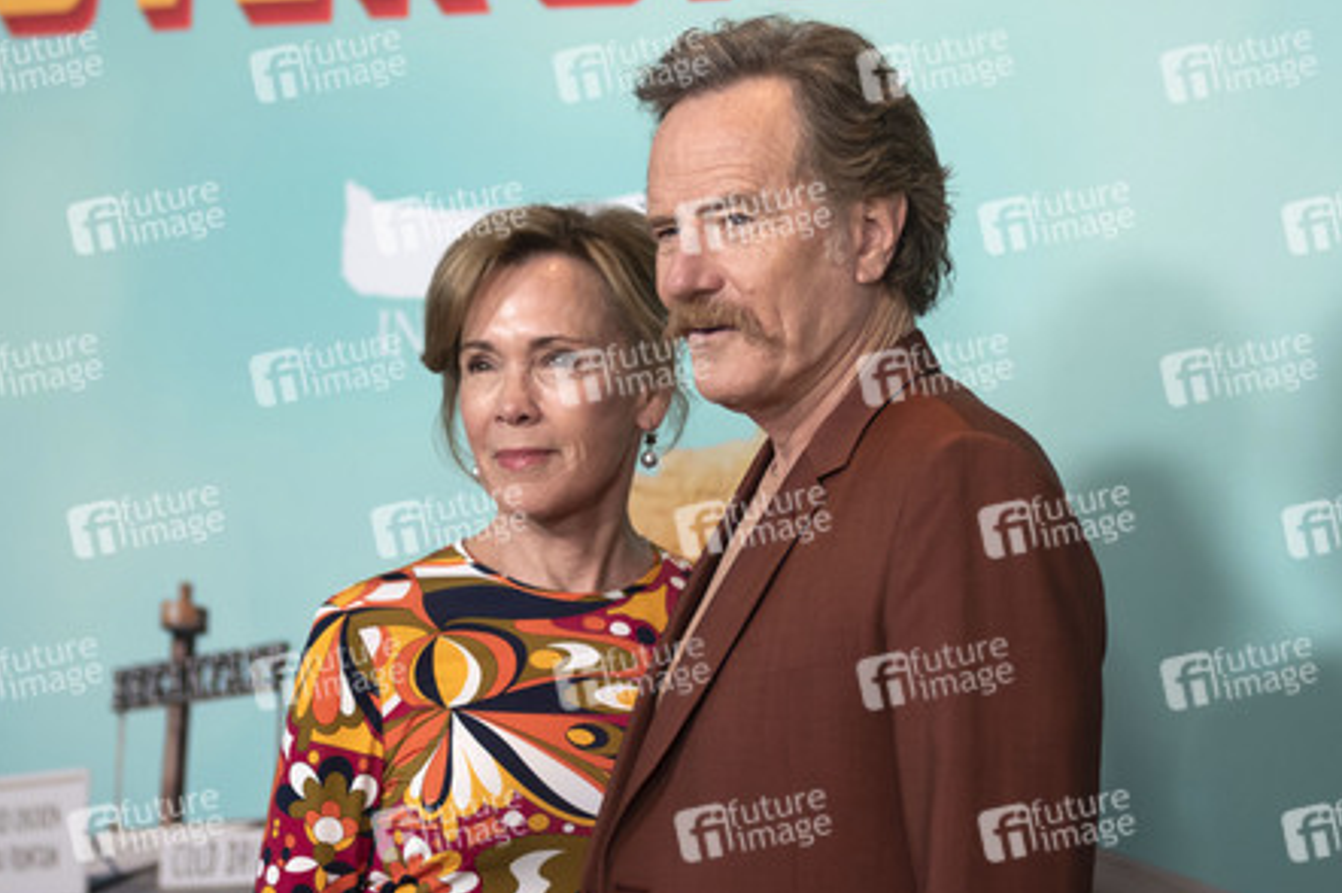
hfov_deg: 20.0
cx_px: 673
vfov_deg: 13.4
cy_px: 446
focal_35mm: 102
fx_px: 3799
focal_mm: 100
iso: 1600
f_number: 3.2
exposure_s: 1/640
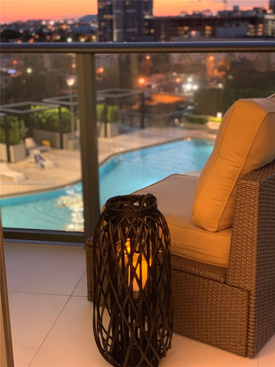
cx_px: 138
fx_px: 551
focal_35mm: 52
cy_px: 184
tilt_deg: -15.9
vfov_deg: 36.8
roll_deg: +1.7
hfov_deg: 28.0
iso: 640
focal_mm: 6
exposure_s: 1/30
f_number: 2.4
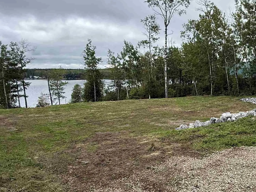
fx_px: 214
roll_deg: -1.7
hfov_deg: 57.9
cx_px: 197
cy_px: 97
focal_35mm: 29
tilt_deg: -0.8
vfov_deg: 48.2
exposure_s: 1/701
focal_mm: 2.22
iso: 64
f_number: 2.2
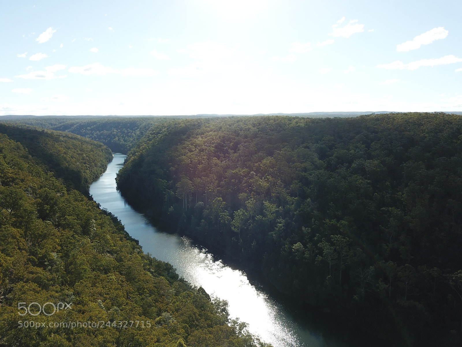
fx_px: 347
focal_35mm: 26
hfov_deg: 67.3
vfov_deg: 53.1
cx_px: 231
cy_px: 174
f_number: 2.2
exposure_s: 1/891
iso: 100
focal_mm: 4.73
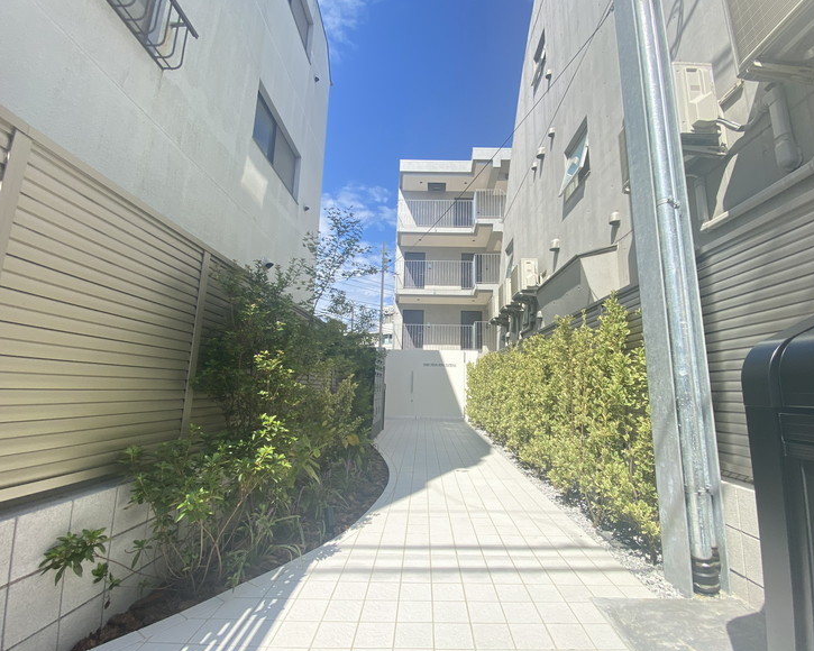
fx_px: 337
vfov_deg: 88.0
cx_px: 431
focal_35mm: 14
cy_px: 327
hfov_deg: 100.6
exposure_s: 1/799
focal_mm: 1.54
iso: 20
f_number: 2.4
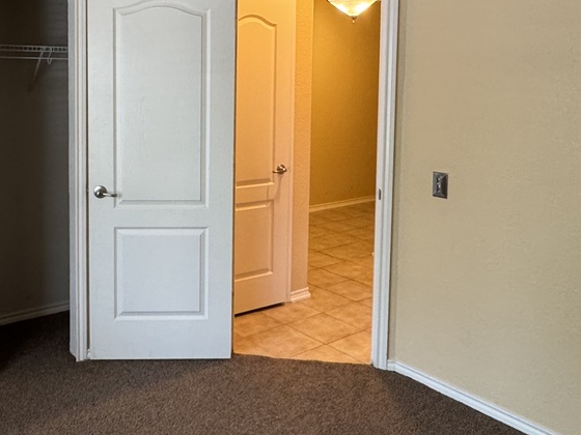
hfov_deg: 50.7
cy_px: 122
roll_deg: -0.2
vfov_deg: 38.9
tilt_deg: -3.6
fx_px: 604
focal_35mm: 36
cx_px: 212
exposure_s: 1/60
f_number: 2.2
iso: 320
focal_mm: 2.22
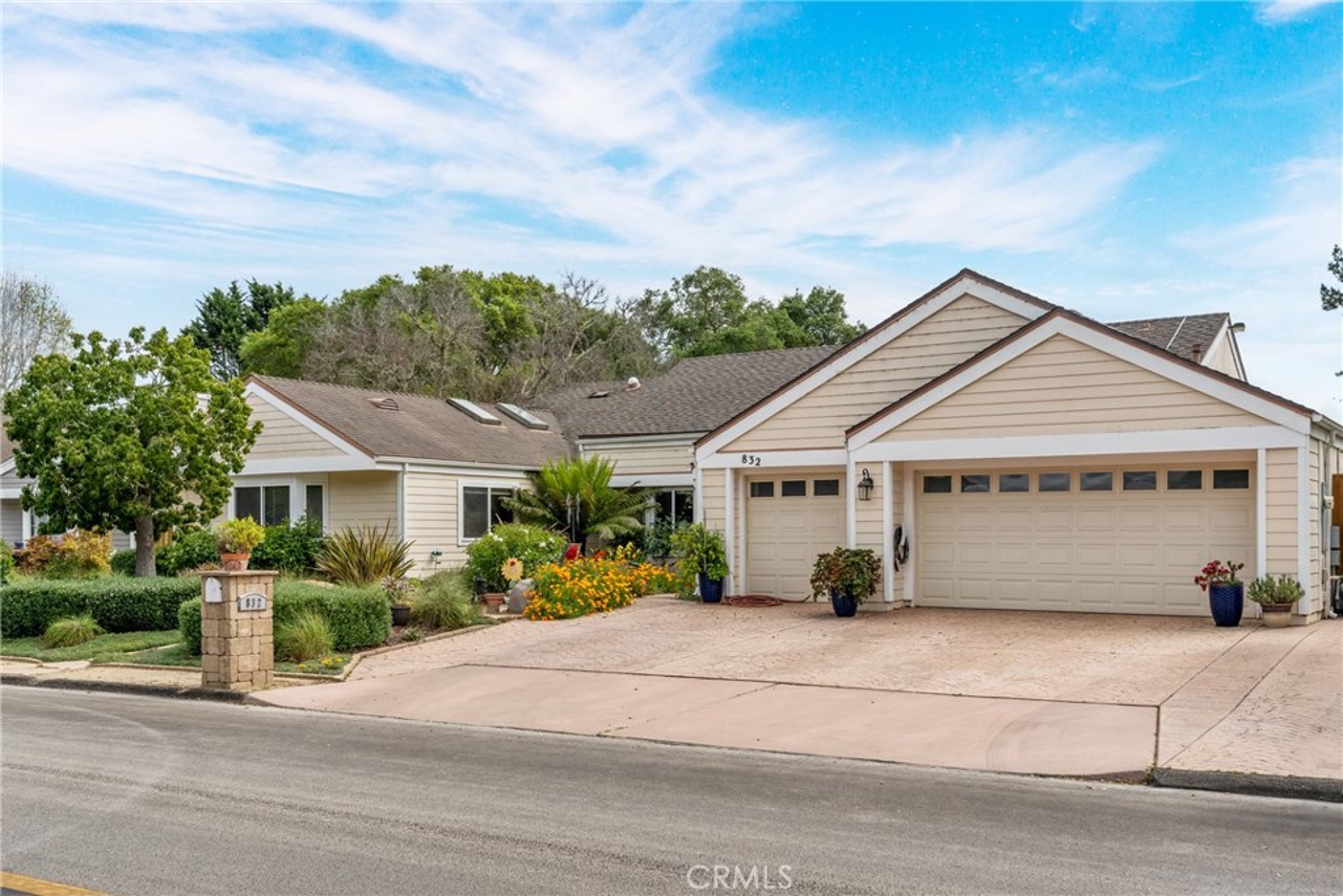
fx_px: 1306
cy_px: 448
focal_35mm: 35
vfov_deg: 37.9
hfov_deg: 54.4
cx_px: 672
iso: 1000
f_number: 8
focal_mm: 35
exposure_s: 1/2500
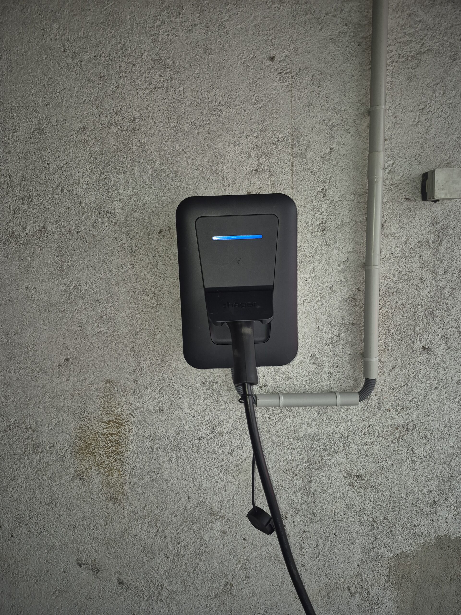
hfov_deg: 58.9
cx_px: 230
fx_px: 408
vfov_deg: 73.9
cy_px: 308
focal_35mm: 23
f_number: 1.8
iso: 80
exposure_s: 1/50
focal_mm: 5.4
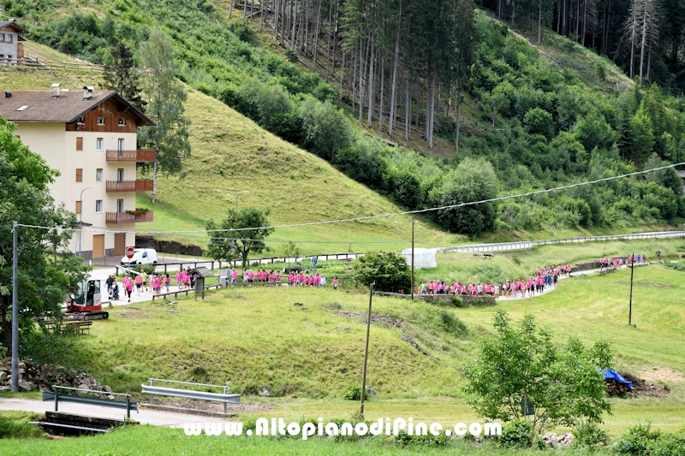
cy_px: 228
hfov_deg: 26.0
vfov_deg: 17.5
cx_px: 342
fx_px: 1484
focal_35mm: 78
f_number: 8
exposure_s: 1/250
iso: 160
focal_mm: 52
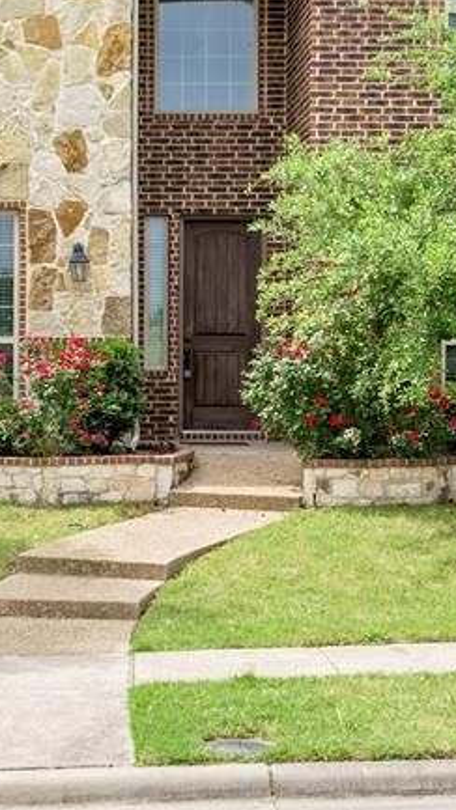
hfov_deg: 15.1
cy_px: 328
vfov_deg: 26.8
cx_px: 30
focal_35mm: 79
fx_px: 1699
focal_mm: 32
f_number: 6.3
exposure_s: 1/250
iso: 100
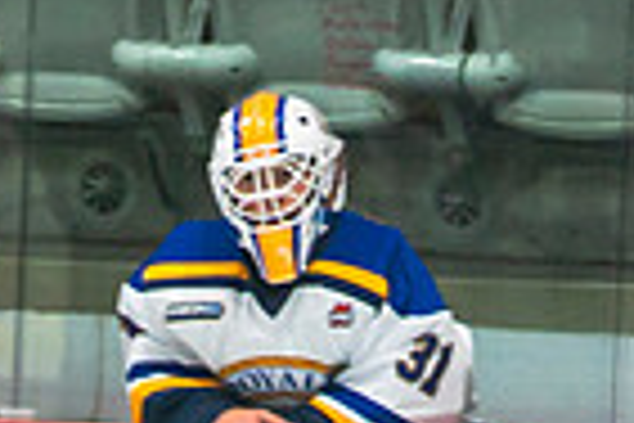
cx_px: -405
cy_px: 1261
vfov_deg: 1.3
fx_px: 18596
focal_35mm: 1056
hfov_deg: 2.0
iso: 400
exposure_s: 1/640
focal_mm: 120
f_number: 2.8
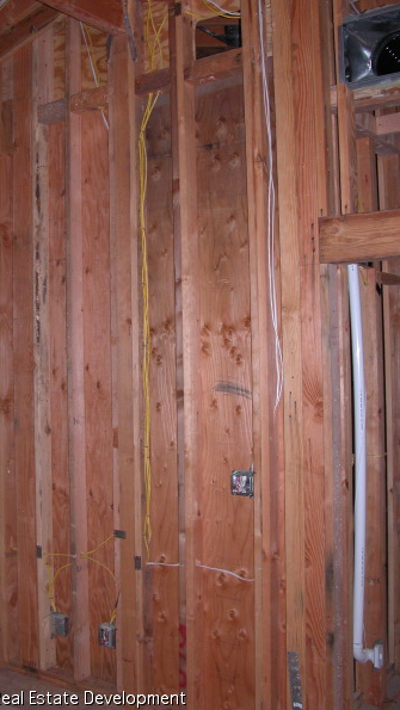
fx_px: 773
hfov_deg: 29.0
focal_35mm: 41
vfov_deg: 49.4
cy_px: 332
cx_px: 158
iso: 200
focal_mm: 8.9
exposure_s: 1/60
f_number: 2.8
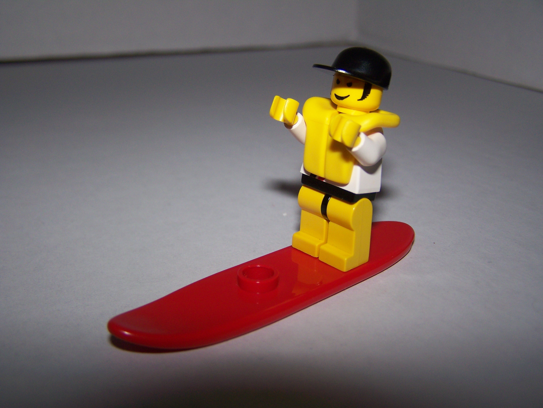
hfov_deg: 49.0
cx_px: 272
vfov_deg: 37.7
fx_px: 596
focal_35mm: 38
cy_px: 204
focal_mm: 6.3
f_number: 2.8
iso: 80
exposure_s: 1/60
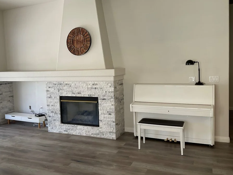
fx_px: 222
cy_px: 80
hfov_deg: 55.2
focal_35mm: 33
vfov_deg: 42.9
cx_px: 105
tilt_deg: -4.2
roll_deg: +2.4
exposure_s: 1/120
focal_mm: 3
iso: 50
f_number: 1.8
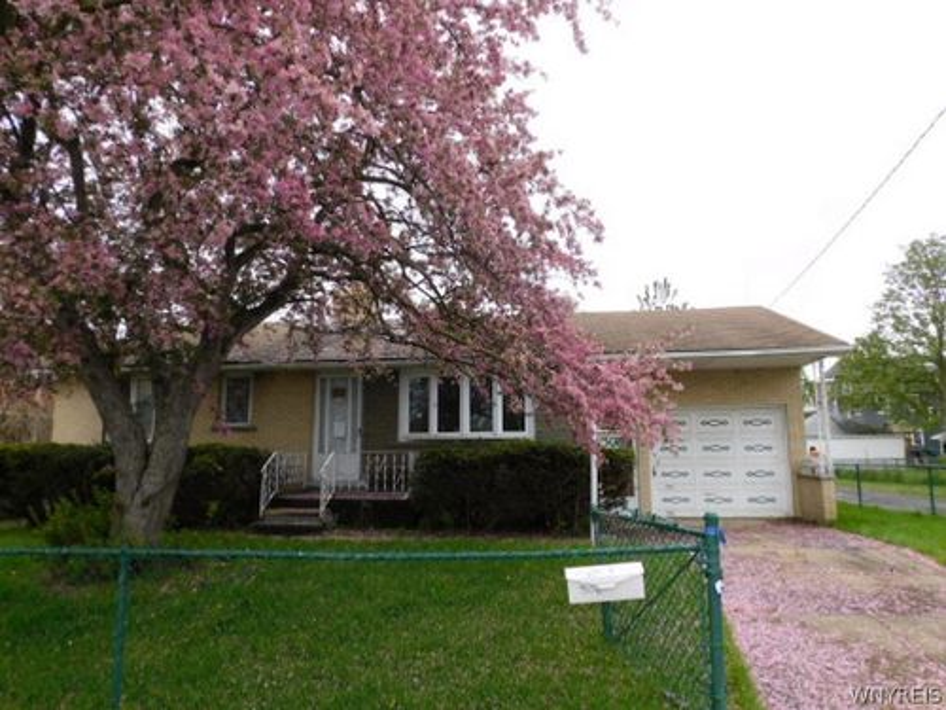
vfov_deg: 56.8
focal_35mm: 24
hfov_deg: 71.6
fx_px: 656
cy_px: 355
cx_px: 473
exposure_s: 1/160
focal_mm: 4.3
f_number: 3.3
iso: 125
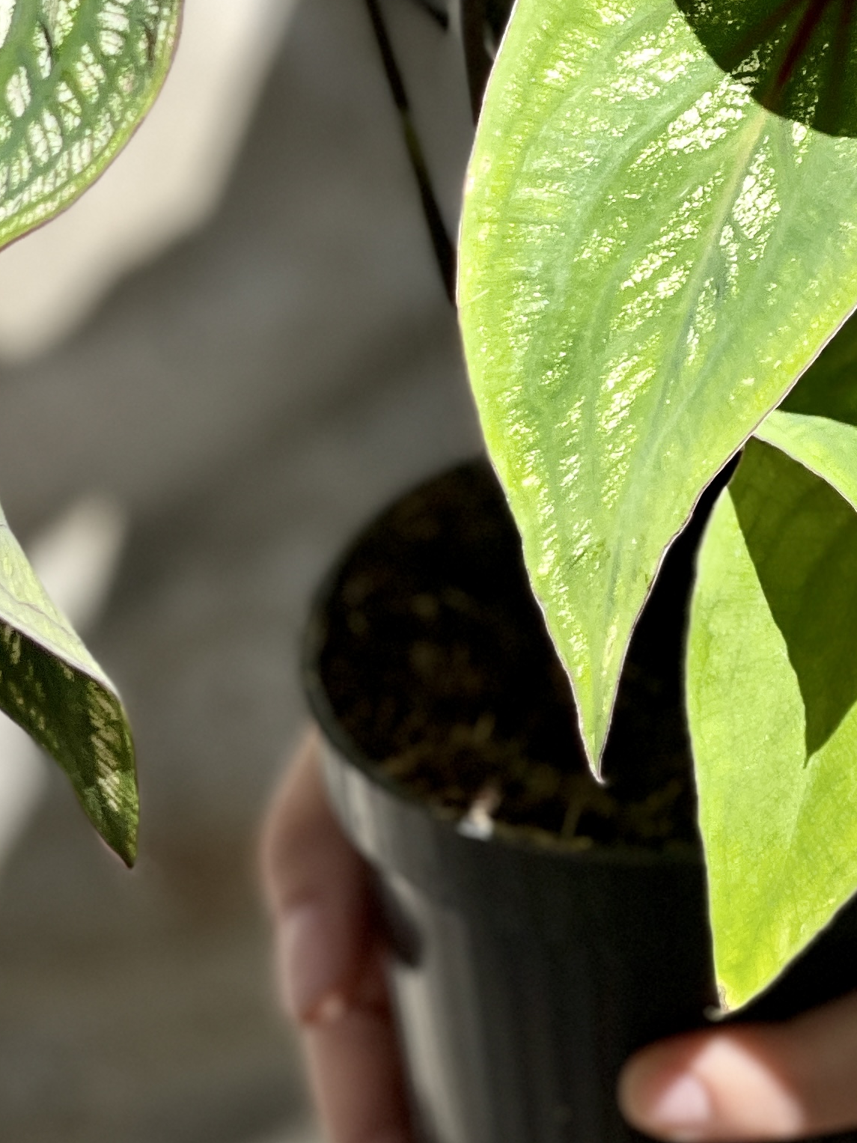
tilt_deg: -25.8
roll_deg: -2.3
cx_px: 749
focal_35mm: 169
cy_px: -35
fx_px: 5579
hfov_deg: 8.8
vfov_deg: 11.6
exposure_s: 1/1449
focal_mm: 7.5
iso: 32
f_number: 2.2
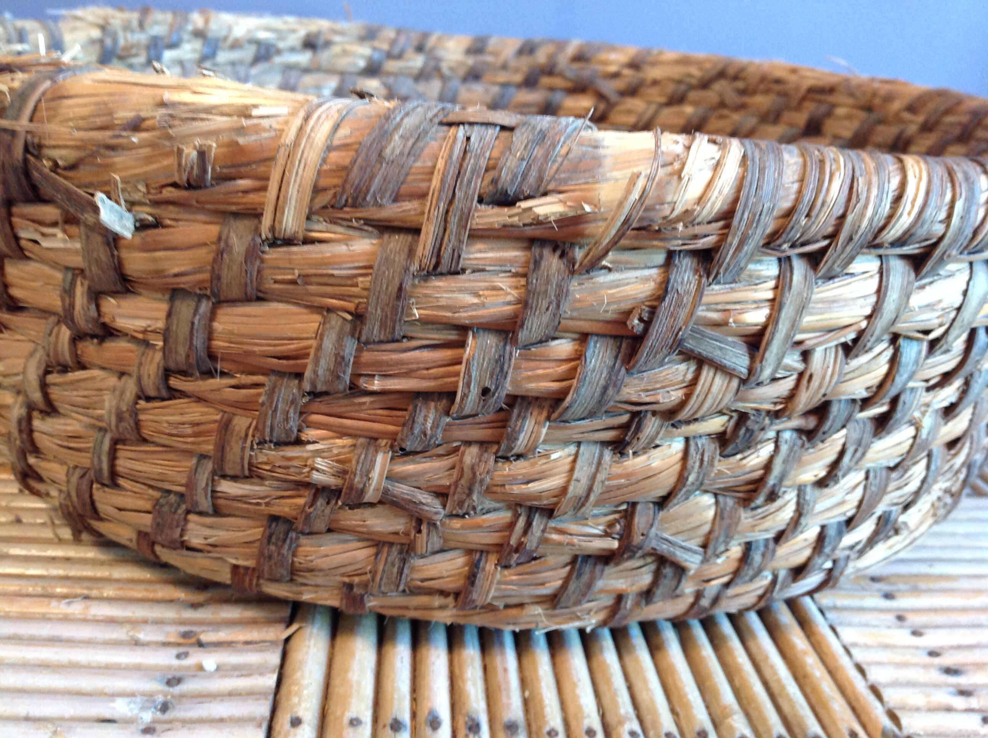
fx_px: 997
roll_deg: -3.8
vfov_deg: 40.6
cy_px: 369
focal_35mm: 35
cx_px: 494
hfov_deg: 52.7
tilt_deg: -18.2
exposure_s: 1/15
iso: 200
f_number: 2.4
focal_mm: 4.28
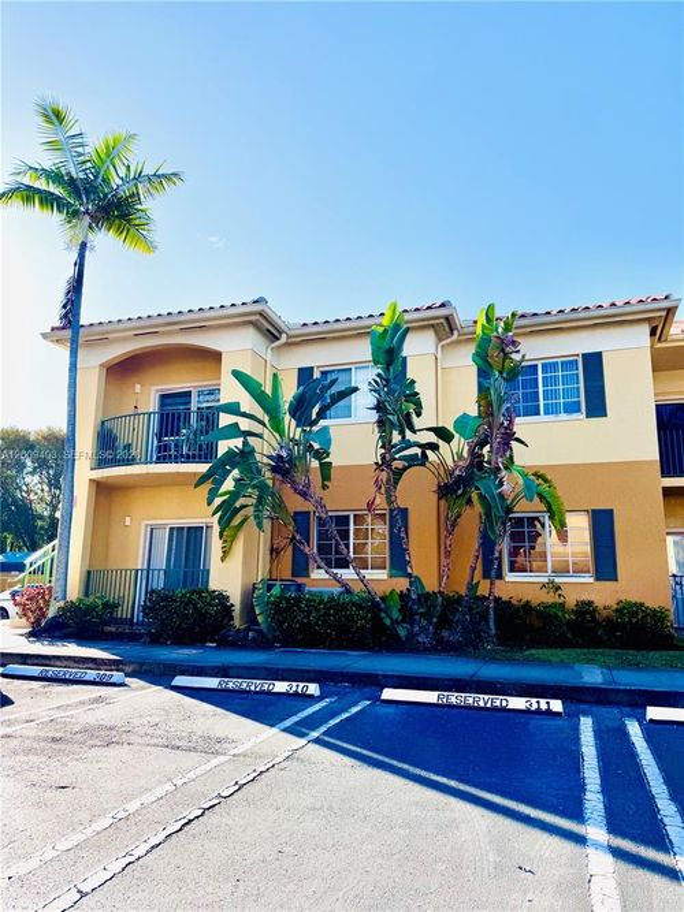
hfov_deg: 56.8
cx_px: 342
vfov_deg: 71.6
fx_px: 633
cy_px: 456
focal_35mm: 24
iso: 80
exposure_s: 1/7092
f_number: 1.78
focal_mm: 6.76
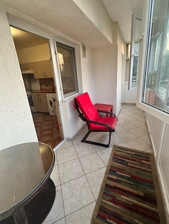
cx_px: 91
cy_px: 106
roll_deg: +3.1
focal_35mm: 16
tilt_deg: -15.9
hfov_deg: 78.1
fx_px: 104
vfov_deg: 94.4
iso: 200
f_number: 2.2
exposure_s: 1/99
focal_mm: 2.22
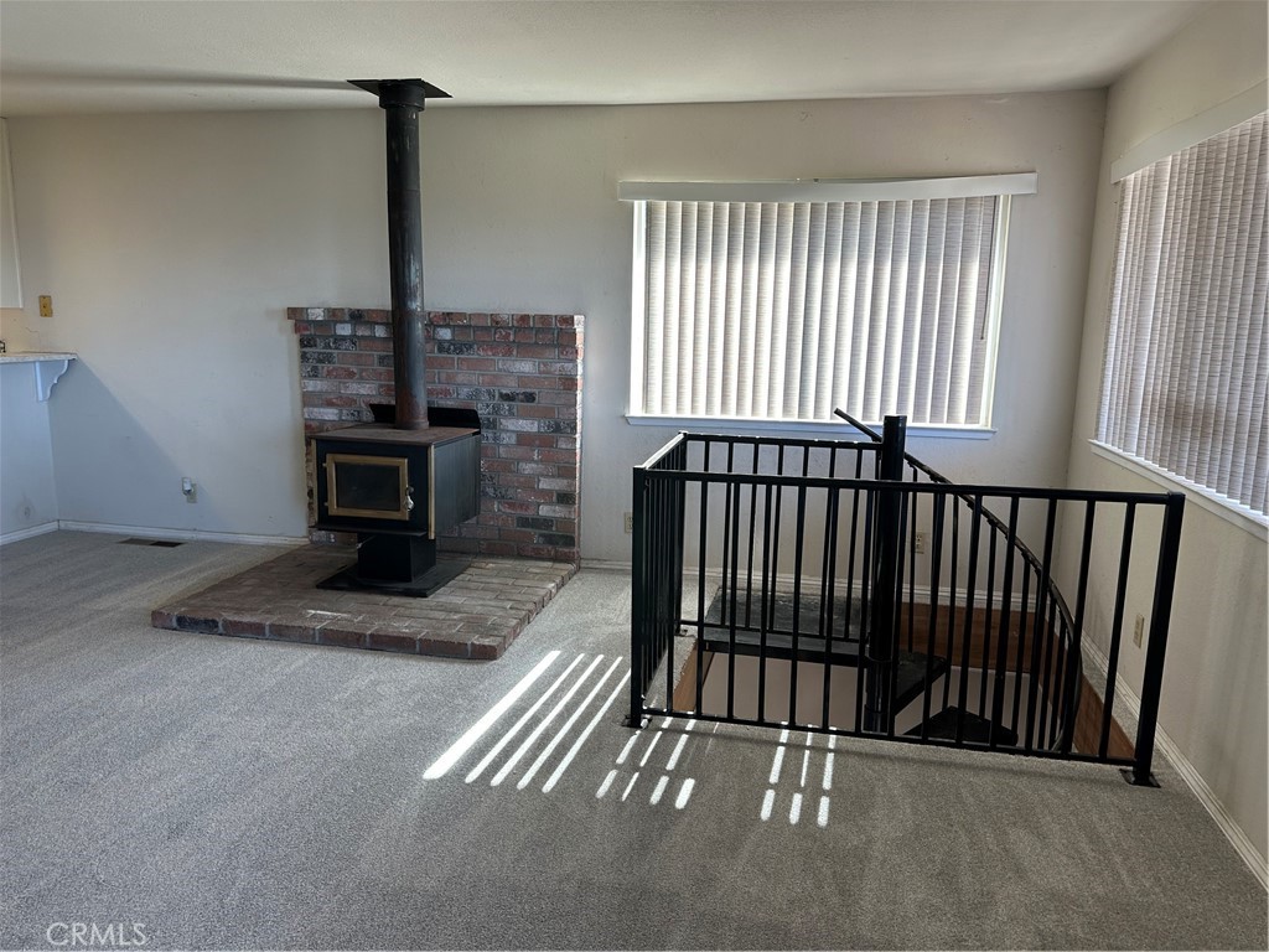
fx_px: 880
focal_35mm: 24
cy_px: 476
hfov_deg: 71.6
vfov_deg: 56.8
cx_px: 634
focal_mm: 6.86
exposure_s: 1/129
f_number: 1.78
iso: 100
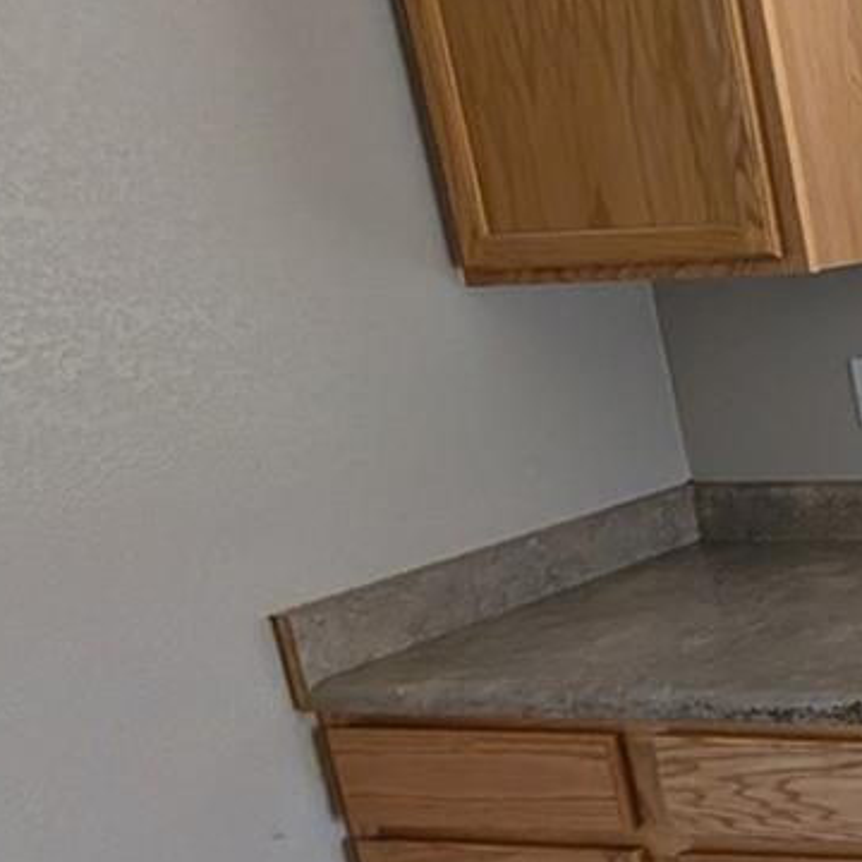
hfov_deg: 20.6
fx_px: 1324
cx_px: 1645
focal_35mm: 47
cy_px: 431
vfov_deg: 36.1
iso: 54
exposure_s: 1/244
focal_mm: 2.02
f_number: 1.7
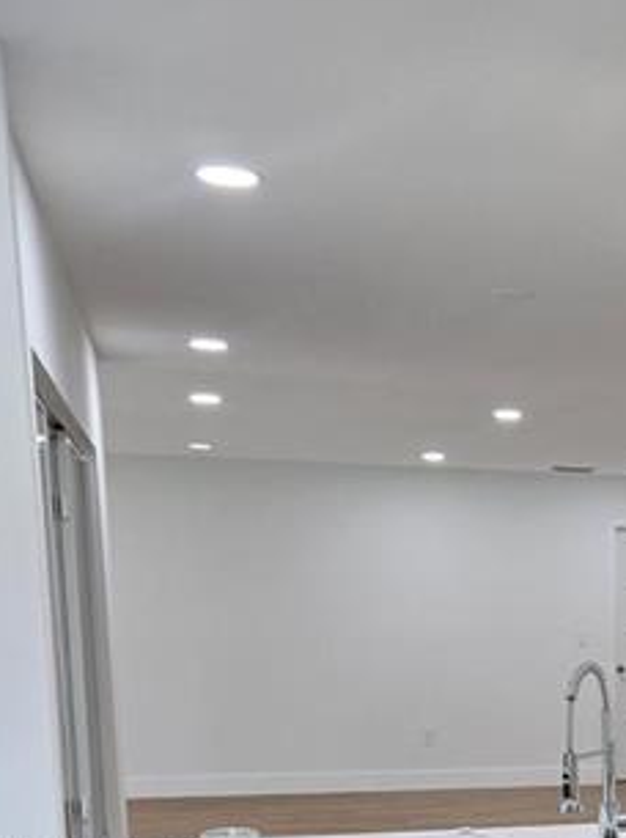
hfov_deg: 23.6
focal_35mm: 58
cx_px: 689
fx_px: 1401
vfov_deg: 30.6
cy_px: 857
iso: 125
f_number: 1.7
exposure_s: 1/120
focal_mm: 6.3
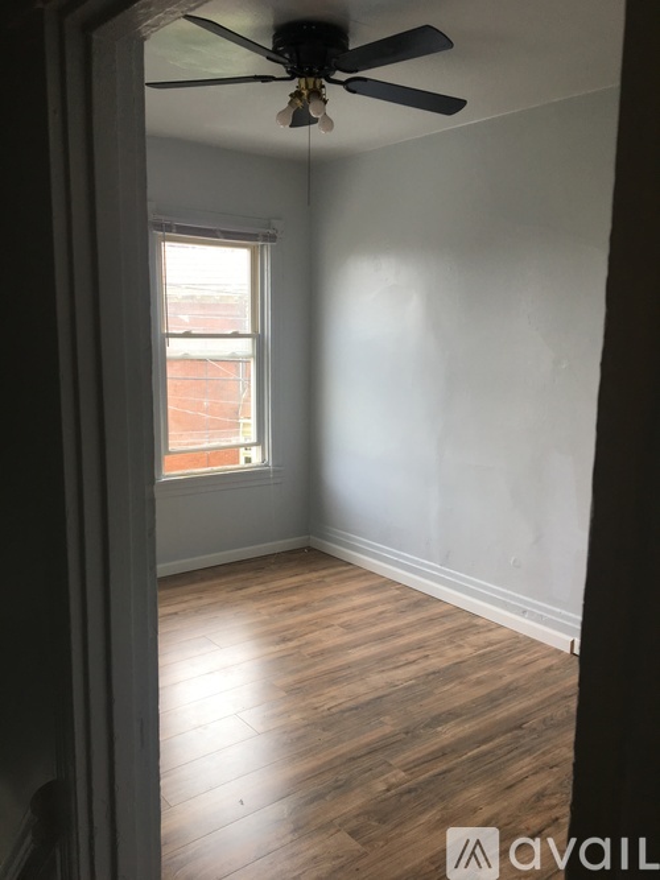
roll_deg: -0.4
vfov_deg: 61.7
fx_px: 737
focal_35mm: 29
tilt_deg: -8.3
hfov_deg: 48.2
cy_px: 440
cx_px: 330
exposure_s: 1/120
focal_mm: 4.15
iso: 32
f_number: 2.2
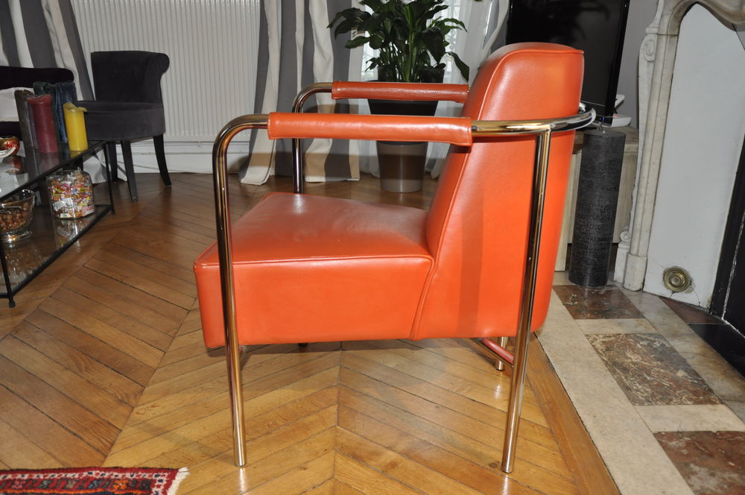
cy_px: 248
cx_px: 372
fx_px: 682
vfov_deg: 39.9
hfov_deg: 57.3
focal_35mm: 33
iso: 800
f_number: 3.8
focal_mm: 22
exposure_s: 1/60
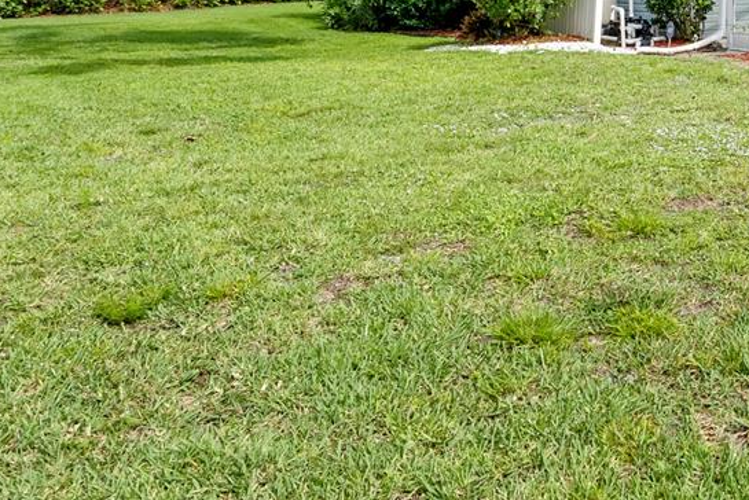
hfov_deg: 36.6
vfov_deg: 26.6
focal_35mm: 47
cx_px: 786
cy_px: -40
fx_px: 978
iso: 640
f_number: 8
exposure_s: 1/800
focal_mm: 16
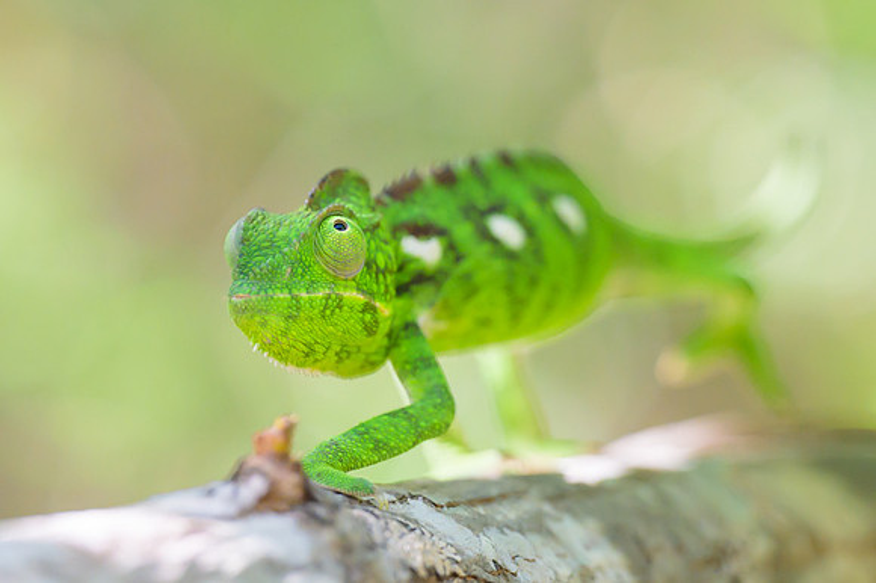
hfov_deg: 6.9
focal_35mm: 301
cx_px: 232
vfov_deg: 4.6
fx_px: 7312
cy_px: 179
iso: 2000
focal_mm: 165
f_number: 4
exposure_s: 1/800
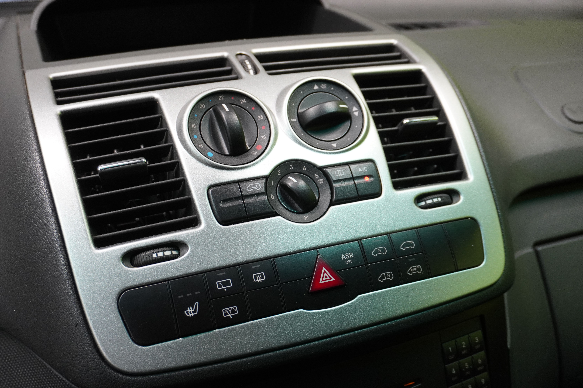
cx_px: 292
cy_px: 194
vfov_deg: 34.2
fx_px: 632
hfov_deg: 49.6
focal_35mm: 39
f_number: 4.5
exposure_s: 1/40
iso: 800
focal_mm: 26
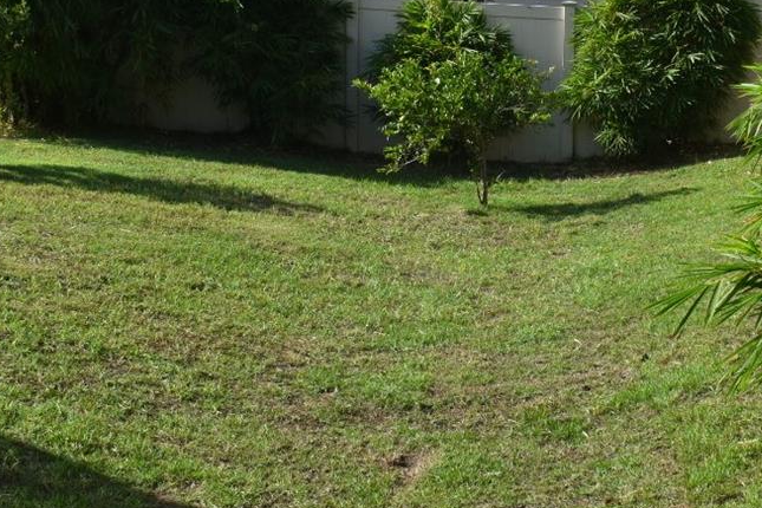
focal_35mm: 67
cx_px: 554
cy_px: 151
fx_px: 1418
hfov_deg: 29.7
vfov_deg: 20.2
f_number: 10
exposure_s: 1/400
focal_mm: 18
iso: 200
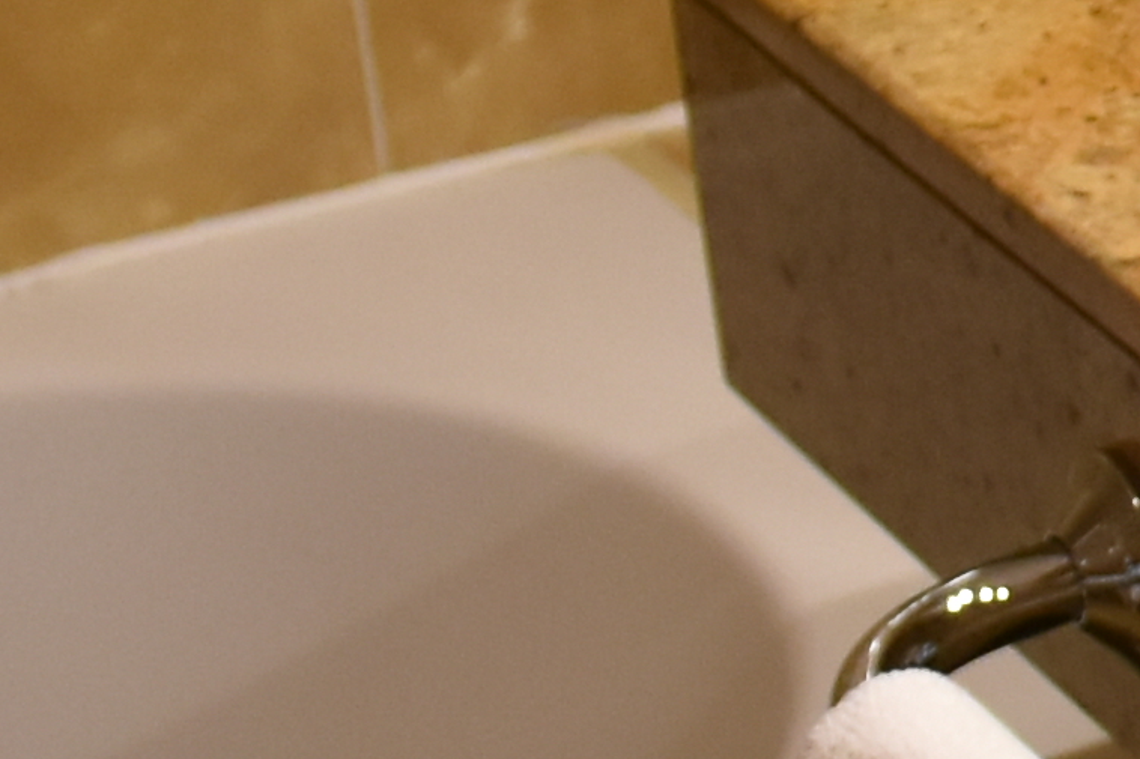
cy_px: 304
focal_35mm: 202
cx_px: 2587
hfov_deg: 9.3
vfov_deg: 6.8
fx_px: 6394
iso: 800
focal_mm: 17
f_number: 4
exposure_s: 1/60
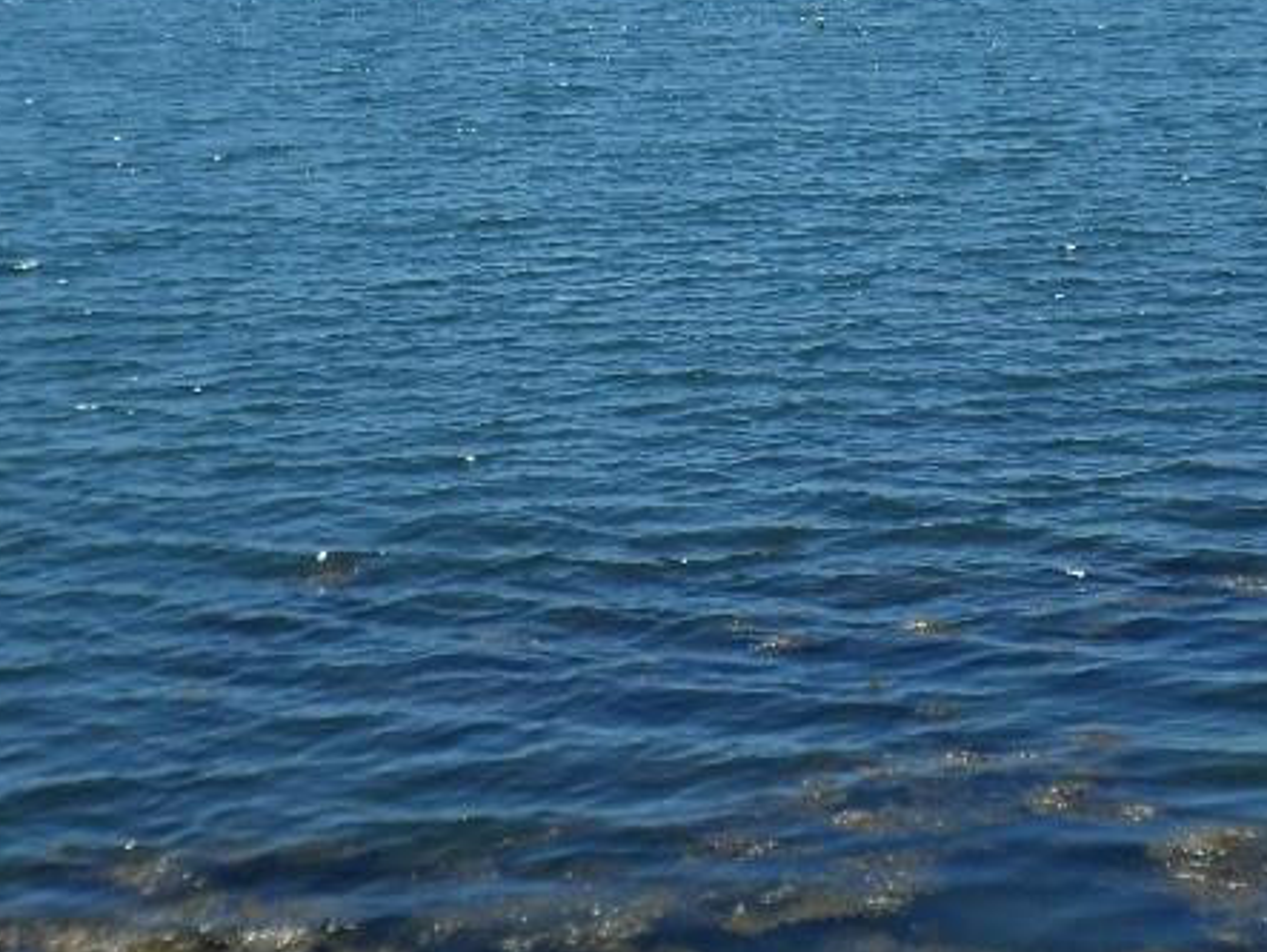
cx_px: 778
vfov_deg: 15.0
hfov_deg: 20.2
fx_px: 3553
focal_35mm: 97
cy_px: 3
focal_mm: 6.5
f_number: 4
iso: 80
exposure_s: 1/750
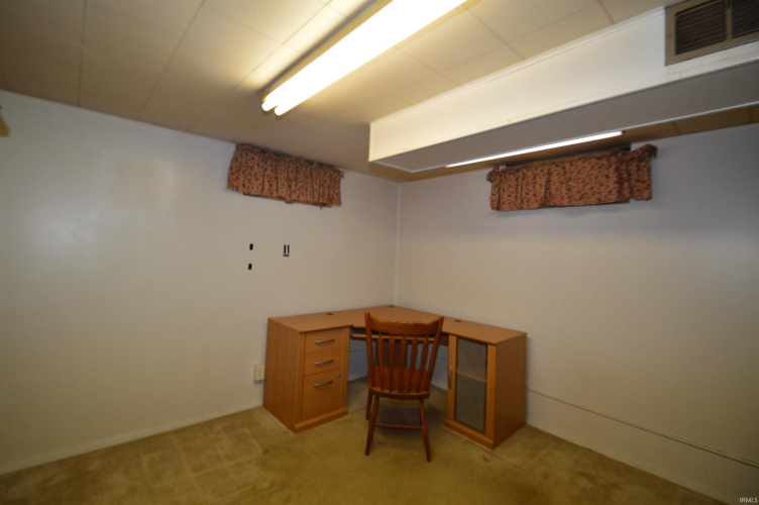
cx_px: 380
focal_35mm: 15
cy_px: 252
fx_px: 316
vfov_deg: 77.2
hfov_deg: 100.4
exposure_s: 1/60
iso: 400
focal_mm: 10
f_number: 3.5
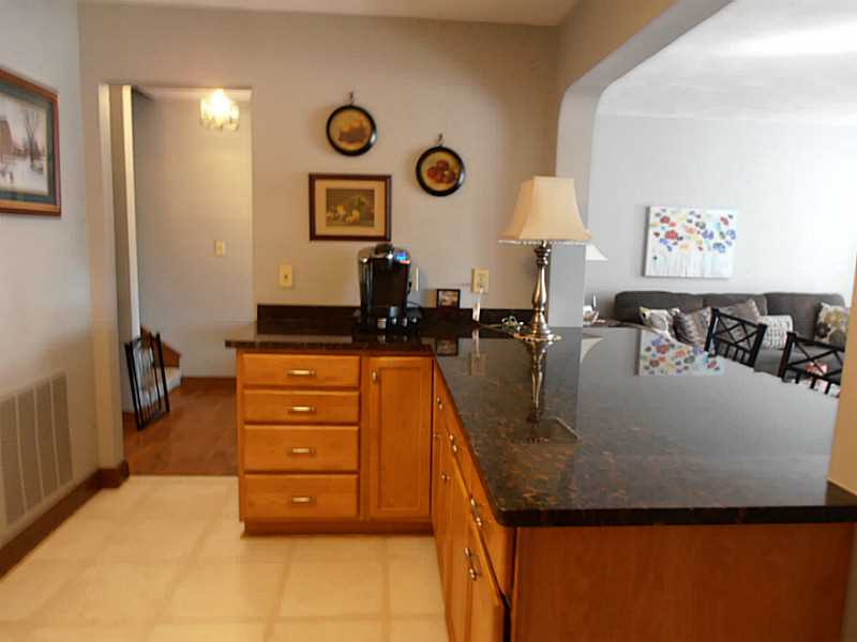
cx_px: 428
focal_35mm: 24
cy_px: 321
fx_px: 594
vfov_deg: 56.8
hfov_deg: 71.6
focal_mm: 4.2
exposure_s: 1/5
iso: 125
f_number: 3
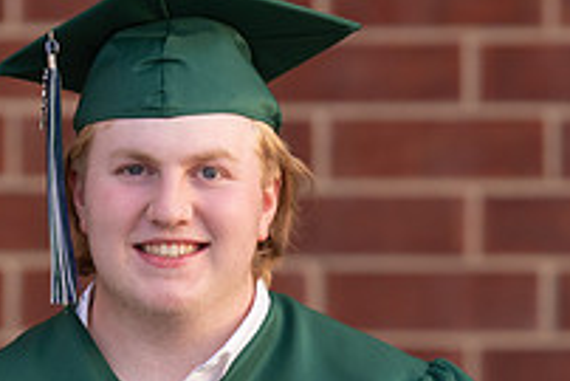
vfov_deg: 2.7
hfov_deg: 4.0
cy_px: 342
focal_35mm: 509
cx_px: 222
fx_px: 8065
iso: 400
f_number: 2.8
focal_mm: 153
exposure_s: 1/640
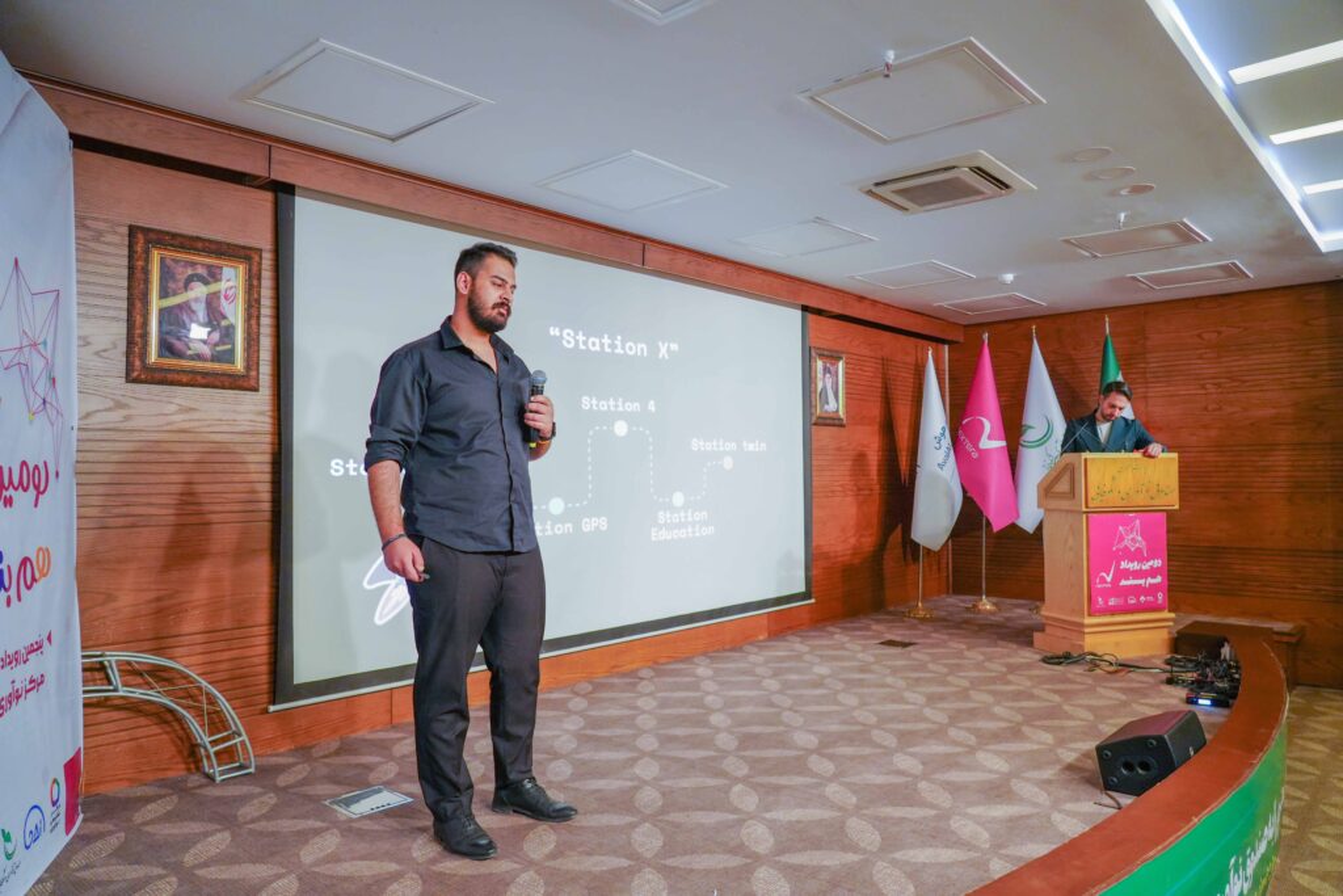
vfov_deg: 53.1
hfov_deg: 73.7
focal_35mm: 24
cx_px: 672
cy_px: 448
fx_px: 895
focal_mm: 24
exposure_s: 1/100
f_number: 4
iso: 4000
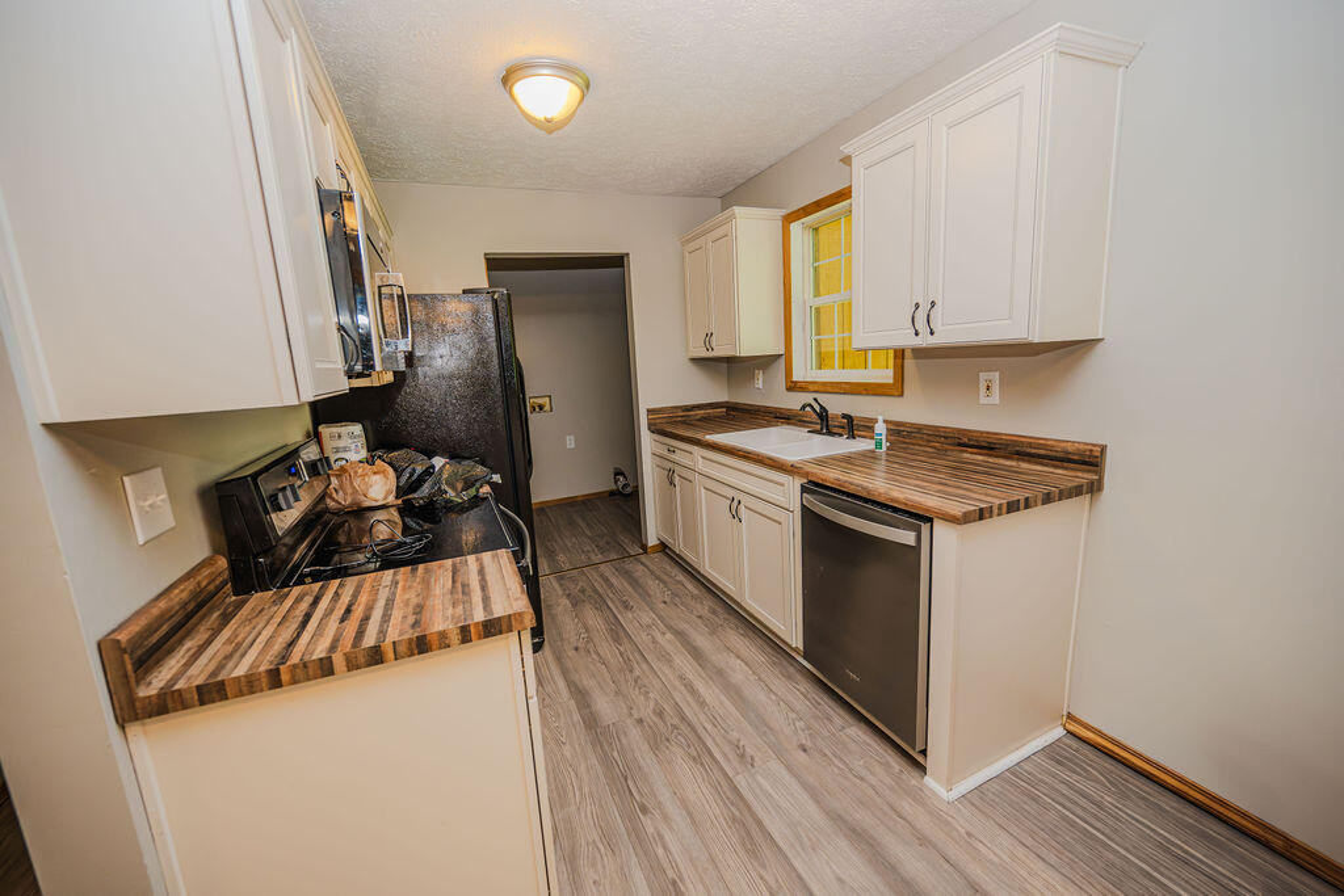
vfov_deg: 81.2
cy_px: 448
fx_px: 523
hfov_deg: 104.2
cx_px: 672
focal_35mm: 14
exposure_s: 1/200
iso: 1600
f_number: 4
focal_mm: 14
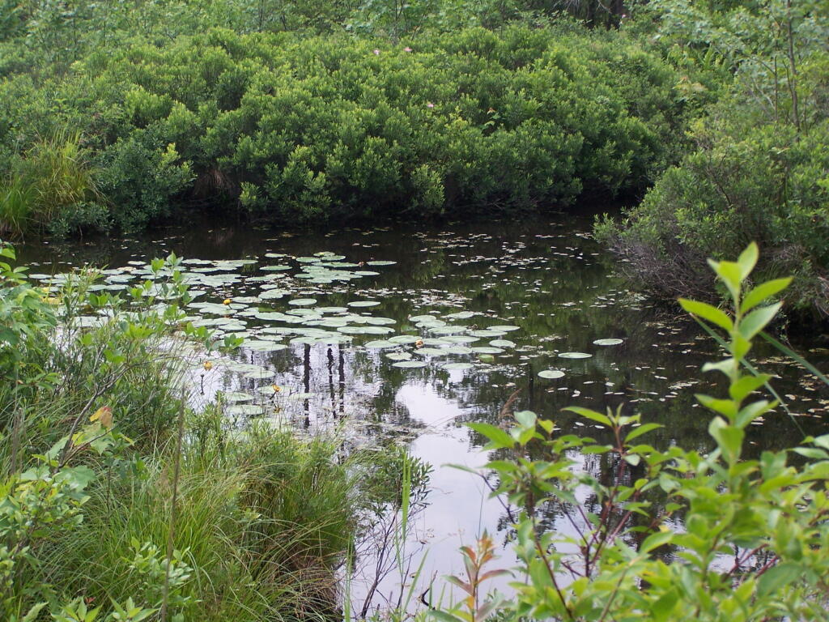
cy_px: 311
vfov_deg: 19.6
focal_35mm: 75
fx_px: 1796
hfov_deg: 26.0
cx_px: 414
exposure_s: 1/500
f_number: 3.2
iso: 80
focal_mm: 12.4
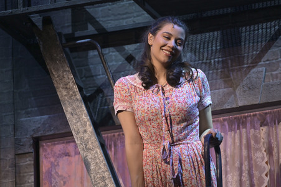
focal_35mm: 300
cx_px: 140
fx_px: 2340
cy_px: 94
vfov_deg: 4.6
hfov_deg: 6.9
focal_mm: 300
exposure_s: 1/100
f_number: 5.6
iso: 1000
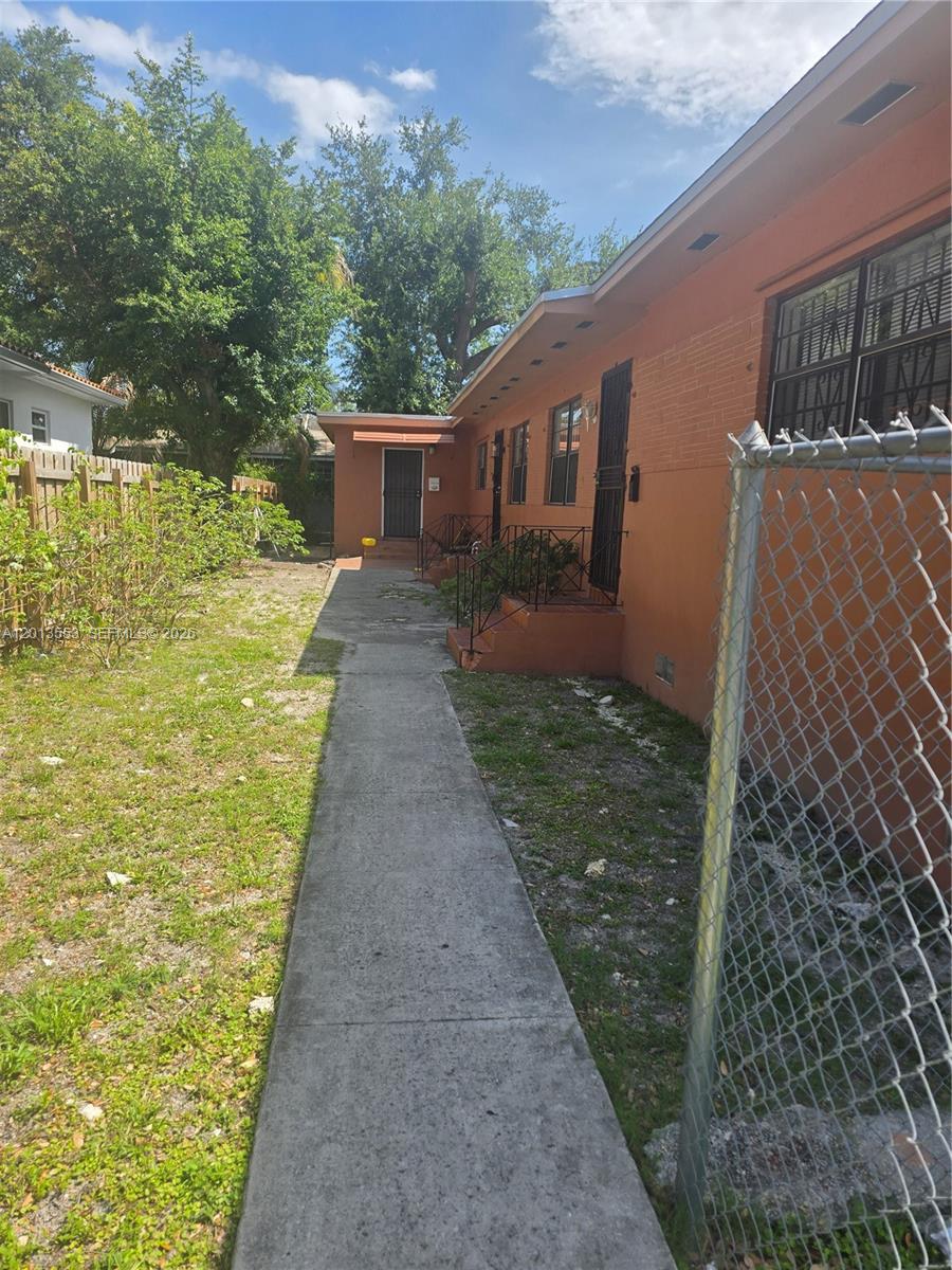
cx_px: 476
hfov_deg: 58.9
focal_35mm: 23
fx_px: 843
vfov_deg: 73.9
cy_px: 635
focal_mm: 6.3
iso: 12
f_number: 1.7
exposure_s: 1/488
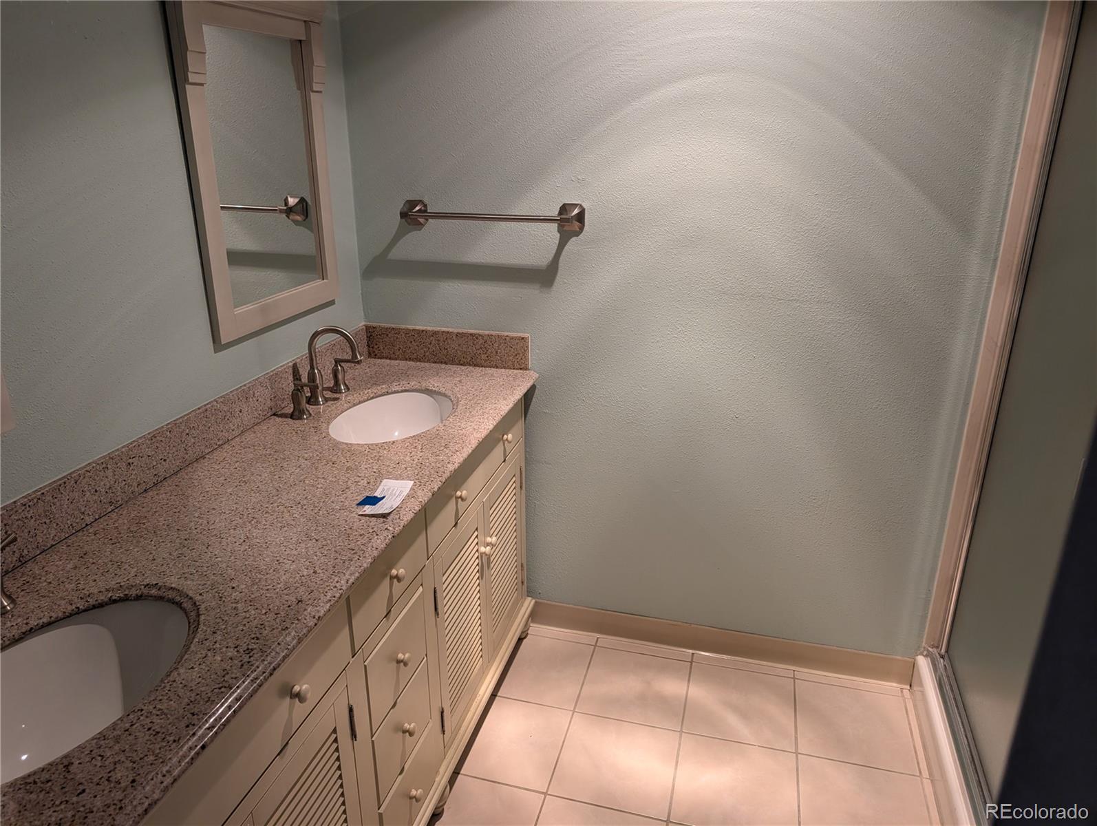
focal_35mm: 24
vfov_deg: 56.9
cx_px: 548
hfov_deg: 71.5
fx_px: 762
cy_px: 413
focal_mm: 6.9
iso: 131
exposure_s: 1/120
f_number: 1.68
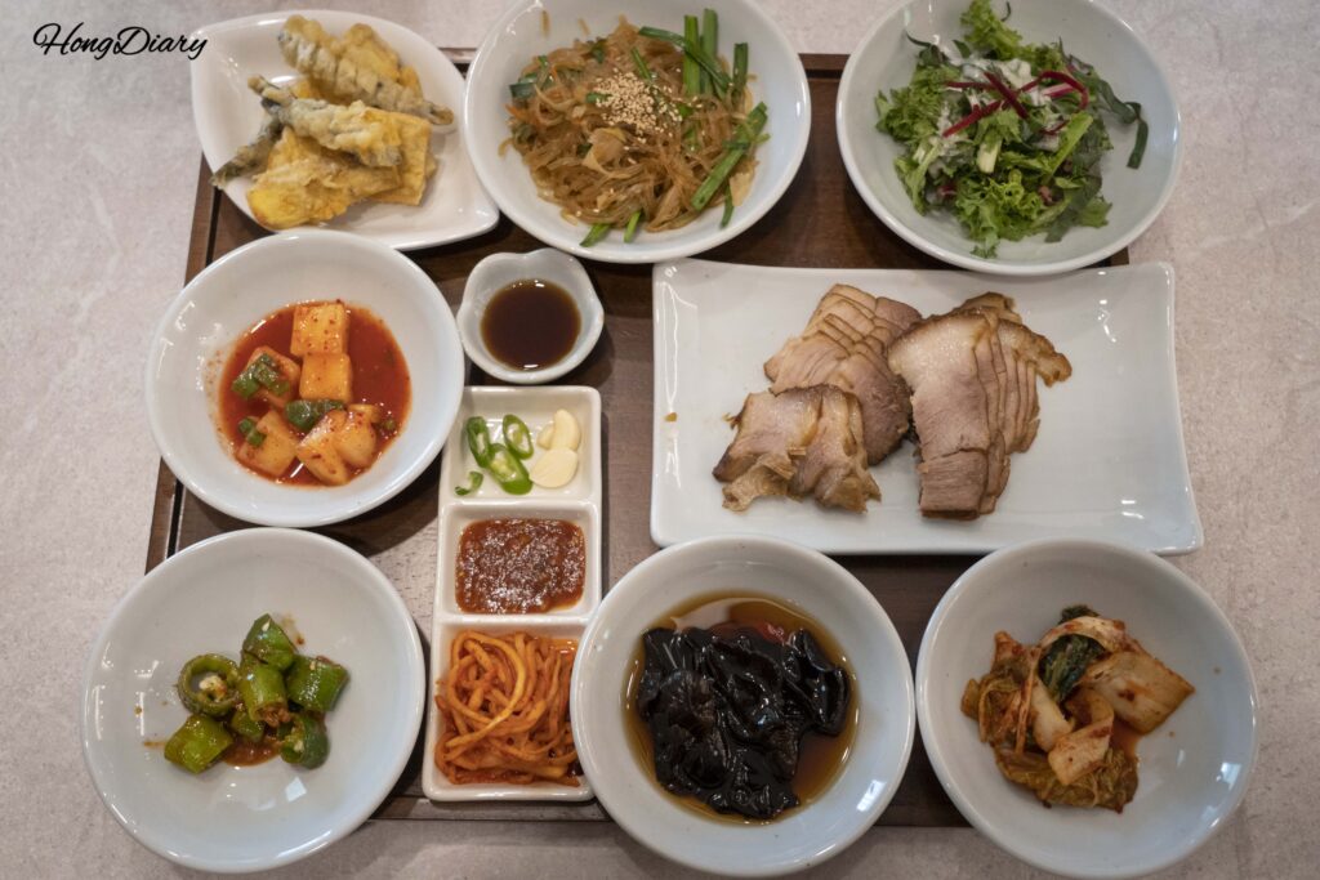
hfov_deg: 51.9
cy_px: 440
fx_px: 1357
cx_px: 660
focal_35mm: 37
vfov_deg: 36.0
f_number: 5
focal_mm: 37
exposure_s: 1/160
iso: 3200
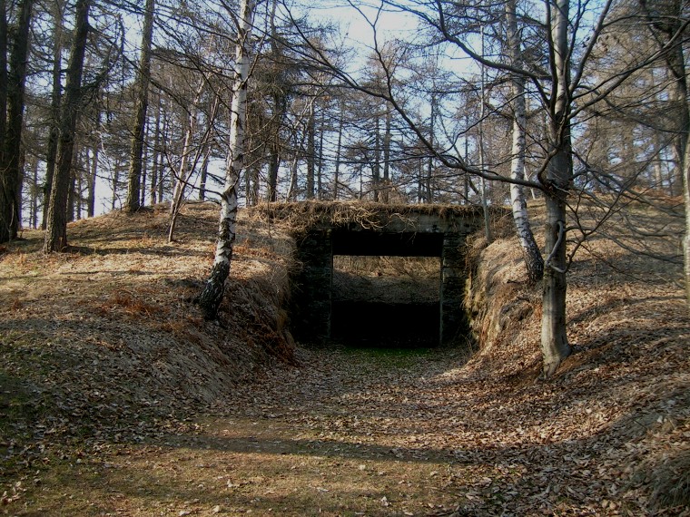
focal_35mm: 35
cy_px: 258
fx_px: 698
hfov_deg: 52.6
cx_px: 345
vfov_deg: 40.7
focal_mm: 5.4
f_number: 2.8
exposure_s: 1/108
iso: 50
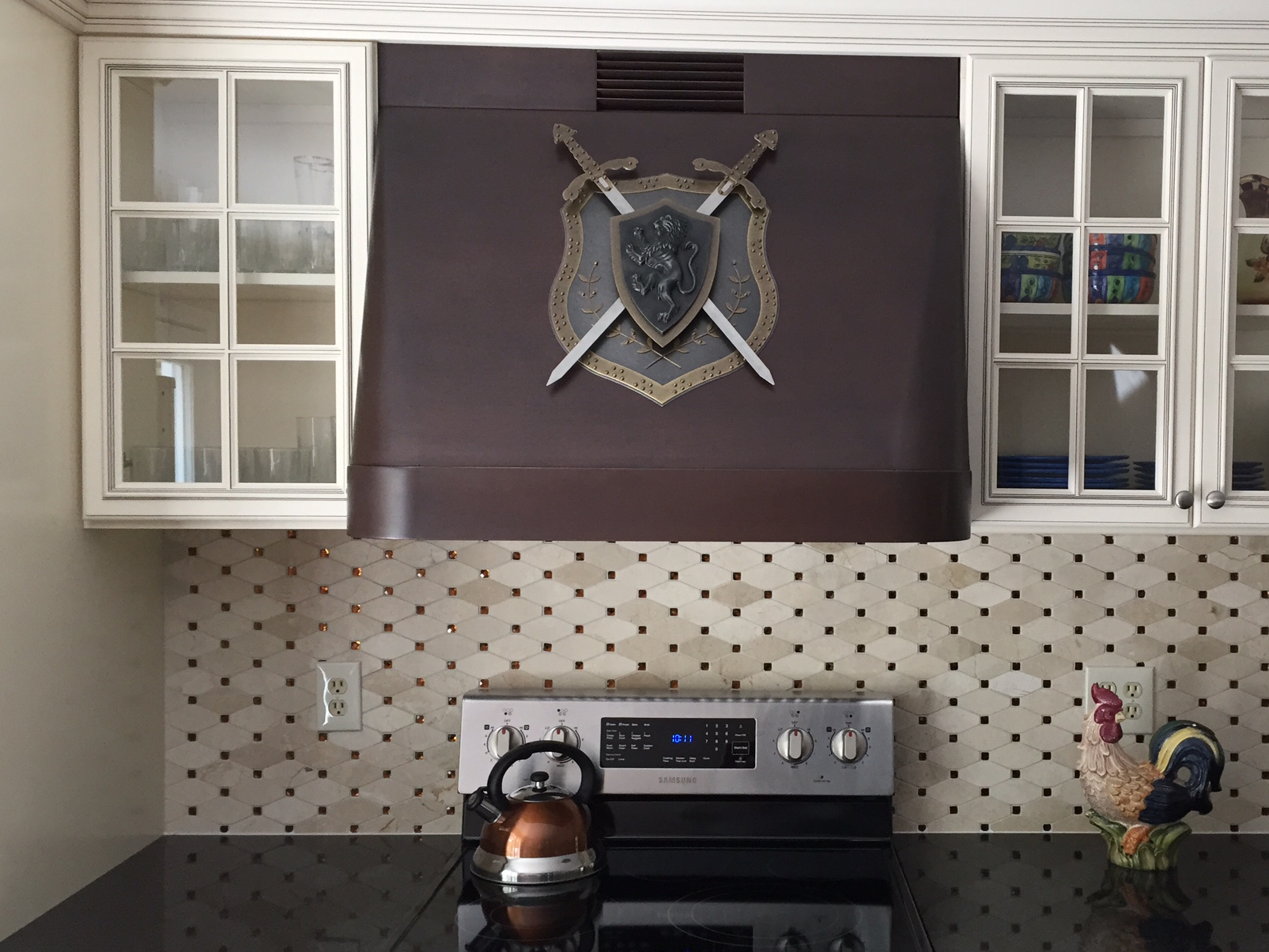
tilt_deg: -0.7
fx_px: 1356
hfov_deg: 49.7
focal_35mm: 37
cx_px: 783
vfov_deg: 38.7
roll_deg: +0.1
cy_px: 491
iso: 50
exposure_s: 1/30
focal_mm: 4.15
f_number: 2.2
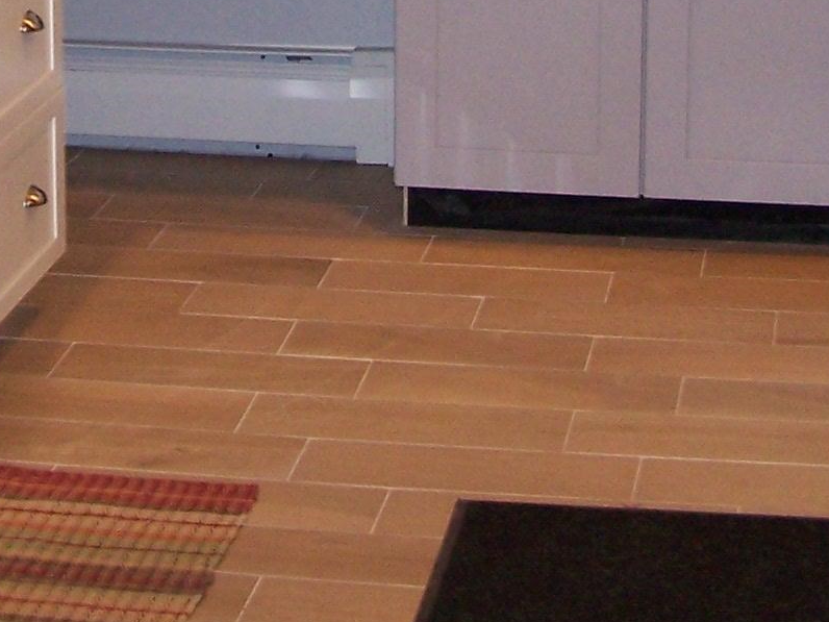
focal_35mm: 123
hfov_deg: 15.9
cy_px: -282
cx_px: 197
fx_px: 2946
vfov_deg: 11.6
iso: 140
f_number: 2.8
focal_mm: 6.3
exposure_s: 1/60
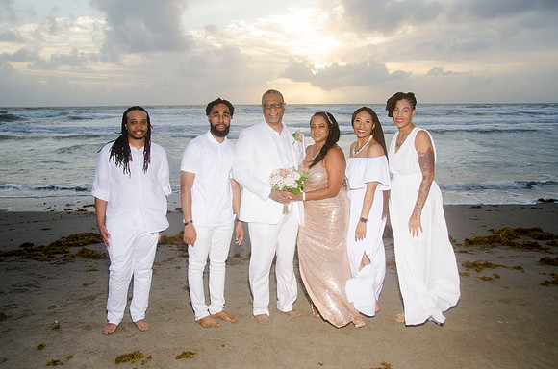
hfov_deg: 57.3
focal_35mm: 33
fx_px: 510
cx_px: 279
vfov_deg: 39.8
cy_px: 184
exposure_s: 1/125
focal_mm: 22
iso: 100
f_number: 5.6
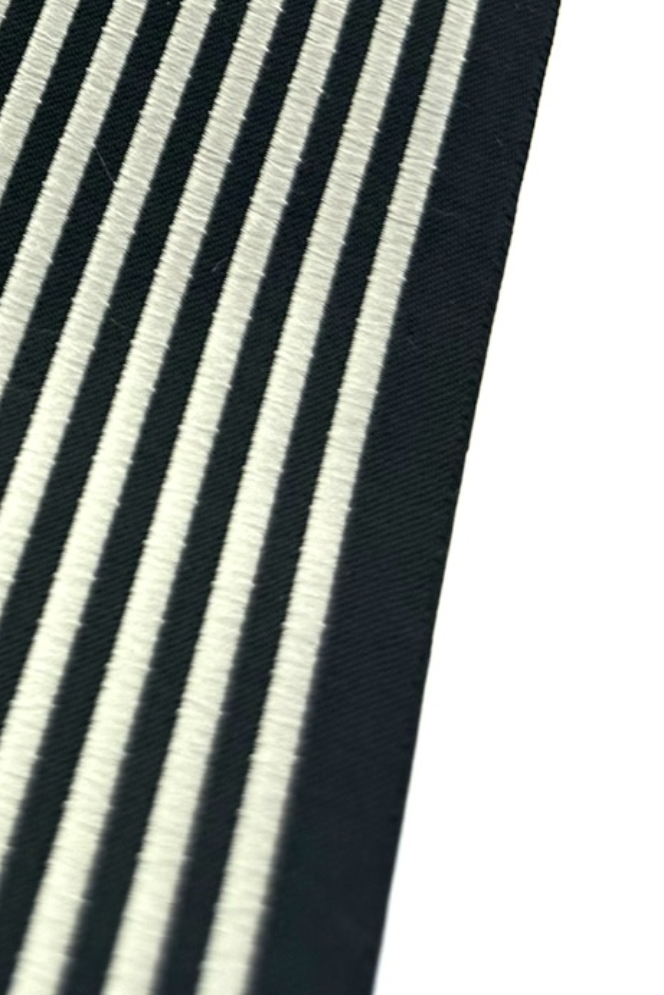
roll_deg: +0.9
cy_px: -353
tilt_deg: -32.1
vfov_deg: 23.6
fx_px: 2046
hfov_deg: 16.3
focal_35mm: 74
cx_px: -429
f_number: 1.78
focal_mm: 6.86
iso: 80
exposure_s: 1/3247
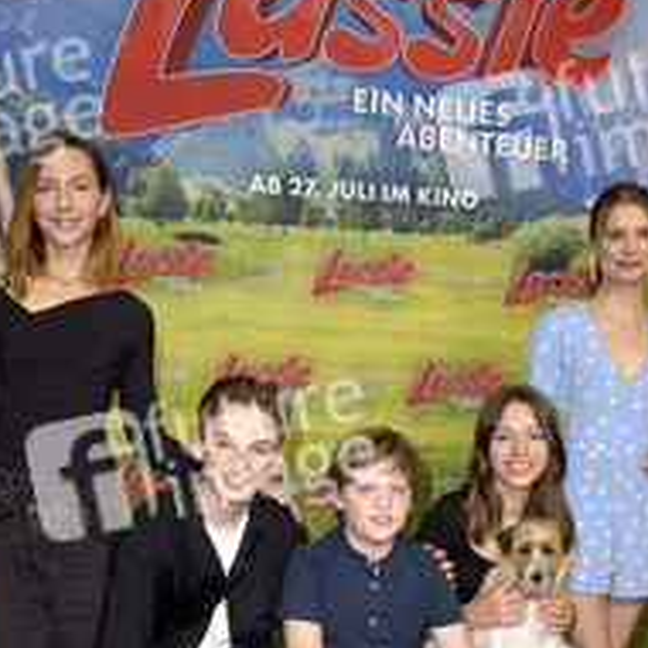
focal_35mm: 50
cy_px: 631
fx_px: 1059
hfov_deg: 34.0
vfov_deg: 31.7
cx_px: 300
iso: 640
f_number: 5.6
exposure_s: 1/250
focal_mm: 28
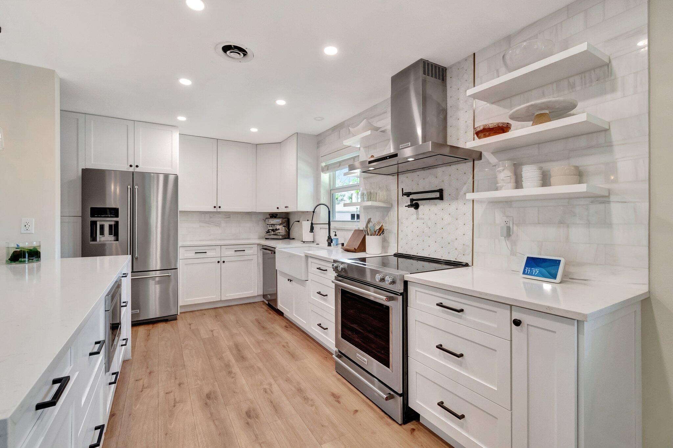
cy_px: 224
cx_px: 336
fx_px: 280
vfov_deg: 77.3
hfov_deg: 100.4
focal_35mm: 15
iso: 1000
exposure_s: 1/20
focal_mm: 10
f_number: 8
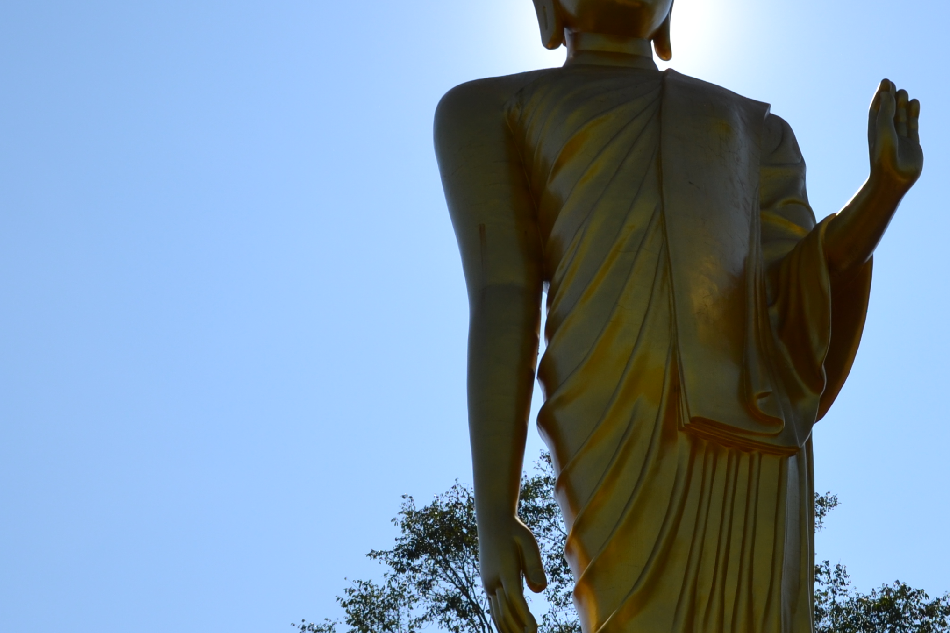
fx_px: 1794
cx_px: 780
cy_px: 362
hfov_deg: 28.9
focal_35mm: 68
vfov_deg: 20.0
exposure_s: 1/320
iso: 100
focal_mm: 20
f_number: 9
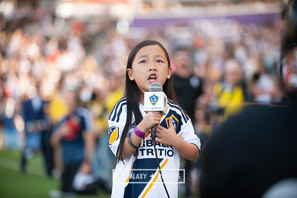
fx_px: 1072
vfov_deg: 10.5
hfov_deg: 15.8
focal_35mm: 130
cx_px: 148
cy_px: 99
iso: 800
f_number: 2.8
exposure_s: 1/1250
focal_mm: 130
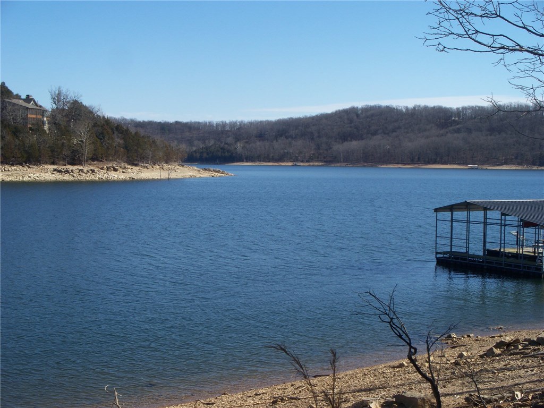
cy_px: 204
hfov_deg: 31.7
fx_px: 959
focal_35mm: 61
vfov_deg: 24.0
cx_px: 272
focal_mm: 12.89
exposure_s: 1/320
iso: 64
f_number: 5.6
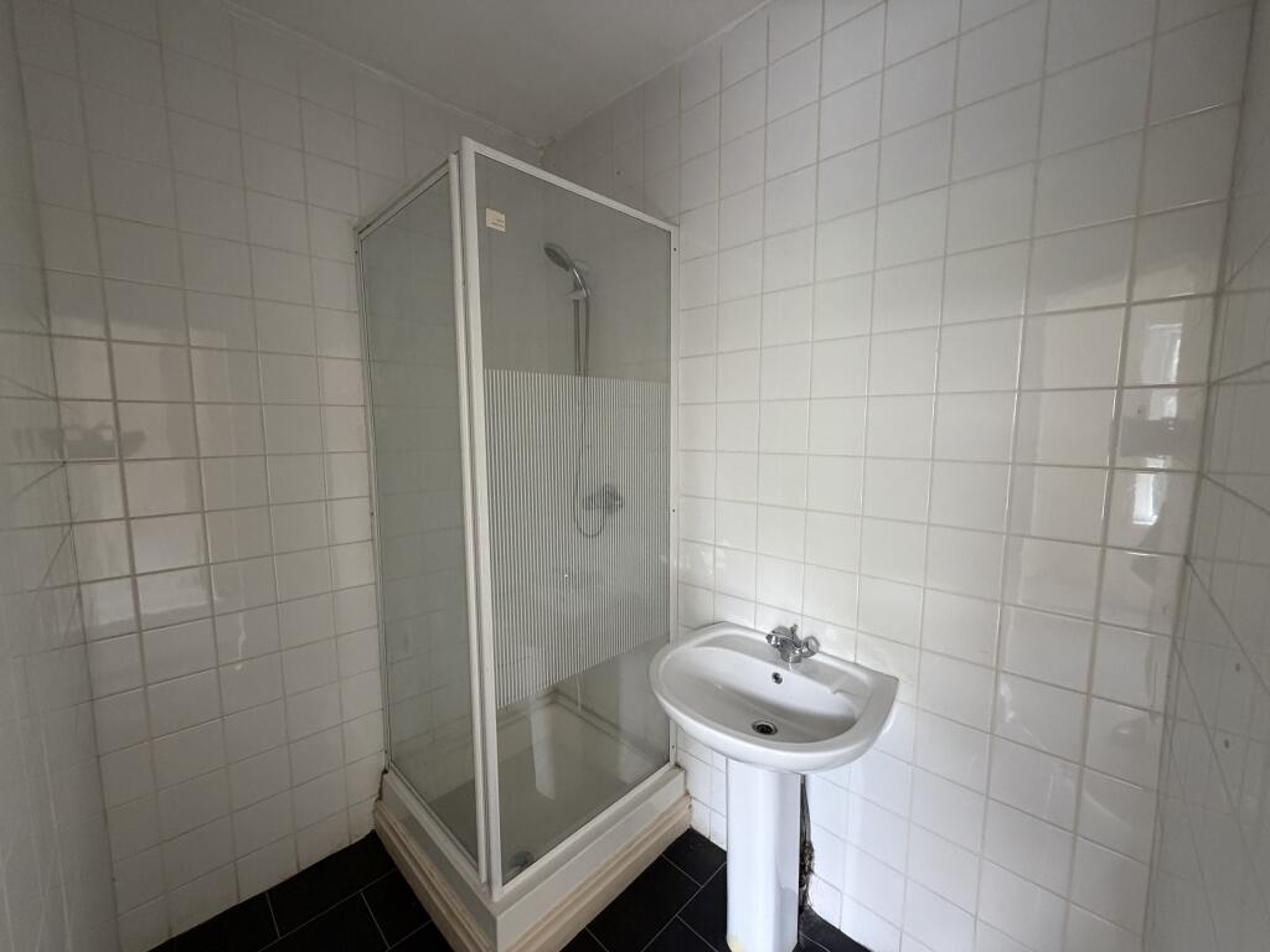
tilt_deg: -6.9
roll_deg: +1.4
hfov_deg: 102.1
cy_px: 476
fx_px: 514
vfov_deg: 85.7
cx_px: 635
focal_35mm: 14
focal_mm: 2.22
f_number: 2.2
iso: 320
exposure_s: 1/91
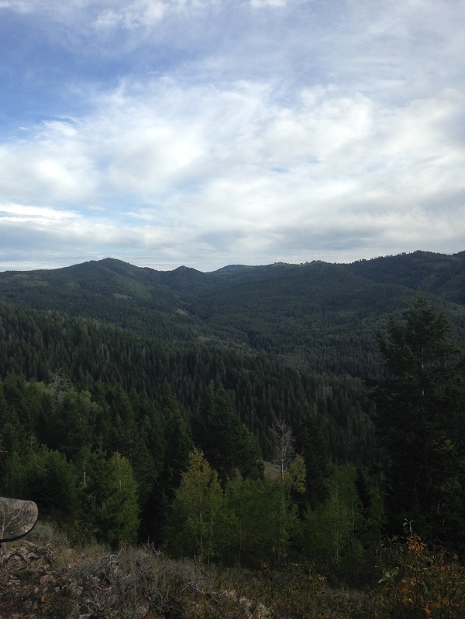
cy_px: 310
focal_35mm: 33
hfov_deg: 42.9
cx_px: 232
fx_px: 591
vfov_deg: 55.4
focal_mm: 4.12
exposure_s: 1/935
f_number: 2.4
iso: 50
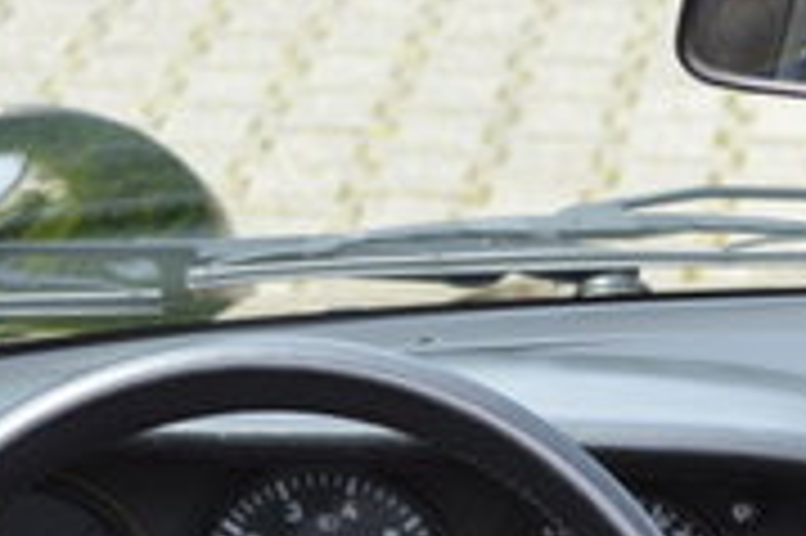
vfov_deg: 5.5
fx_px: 5480
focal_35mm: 245
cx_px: 801
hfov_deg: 8.4
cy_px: 899
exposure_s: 1/125
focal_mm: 38
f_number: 5.6
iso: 140
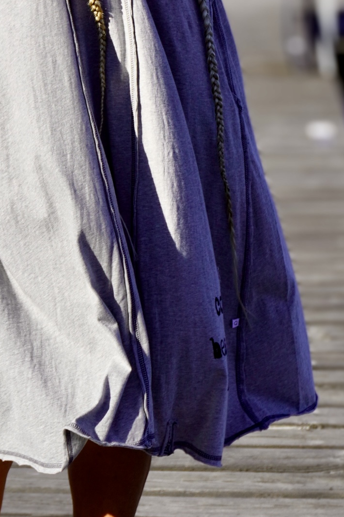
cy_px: 62
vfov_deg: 16.1
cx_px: 53
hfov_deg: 10.8
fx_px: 1809
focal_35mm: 126
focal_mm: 35
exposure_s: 1/640
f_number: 5.6
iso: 100
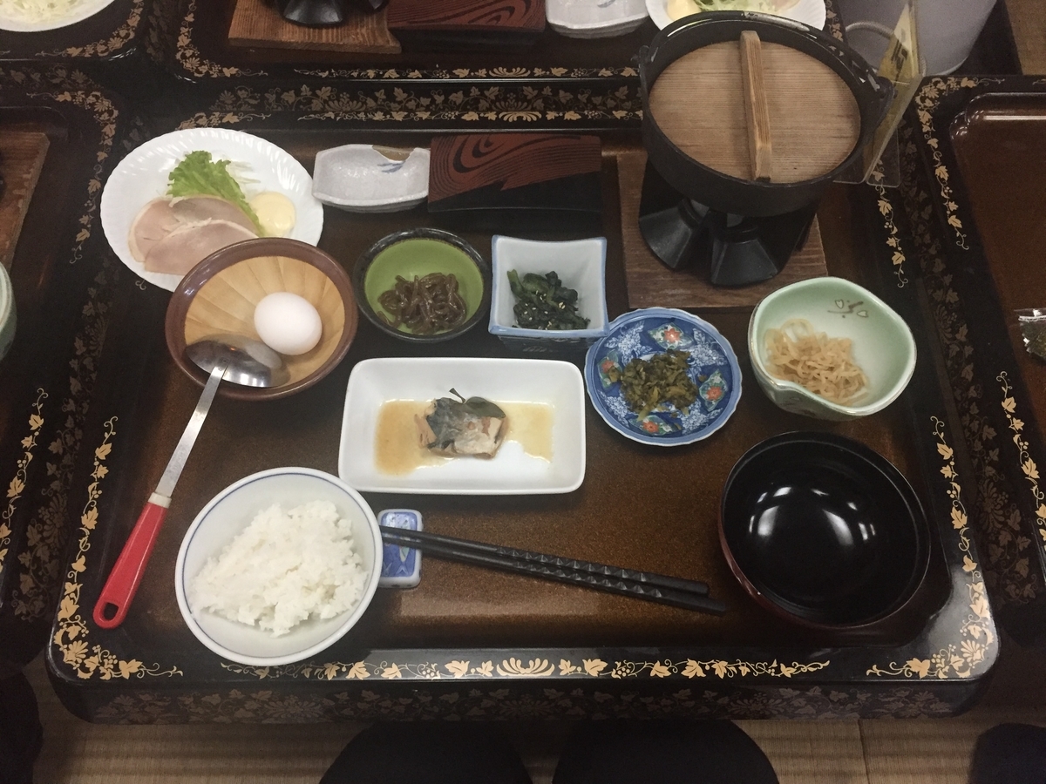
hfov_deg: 61.7
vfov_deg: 48.2
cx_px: 523
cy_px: 392
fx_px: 876
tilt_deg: -61.8
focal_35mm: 29
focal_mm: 4.15
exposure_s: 1/20
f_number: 2.2
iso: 250
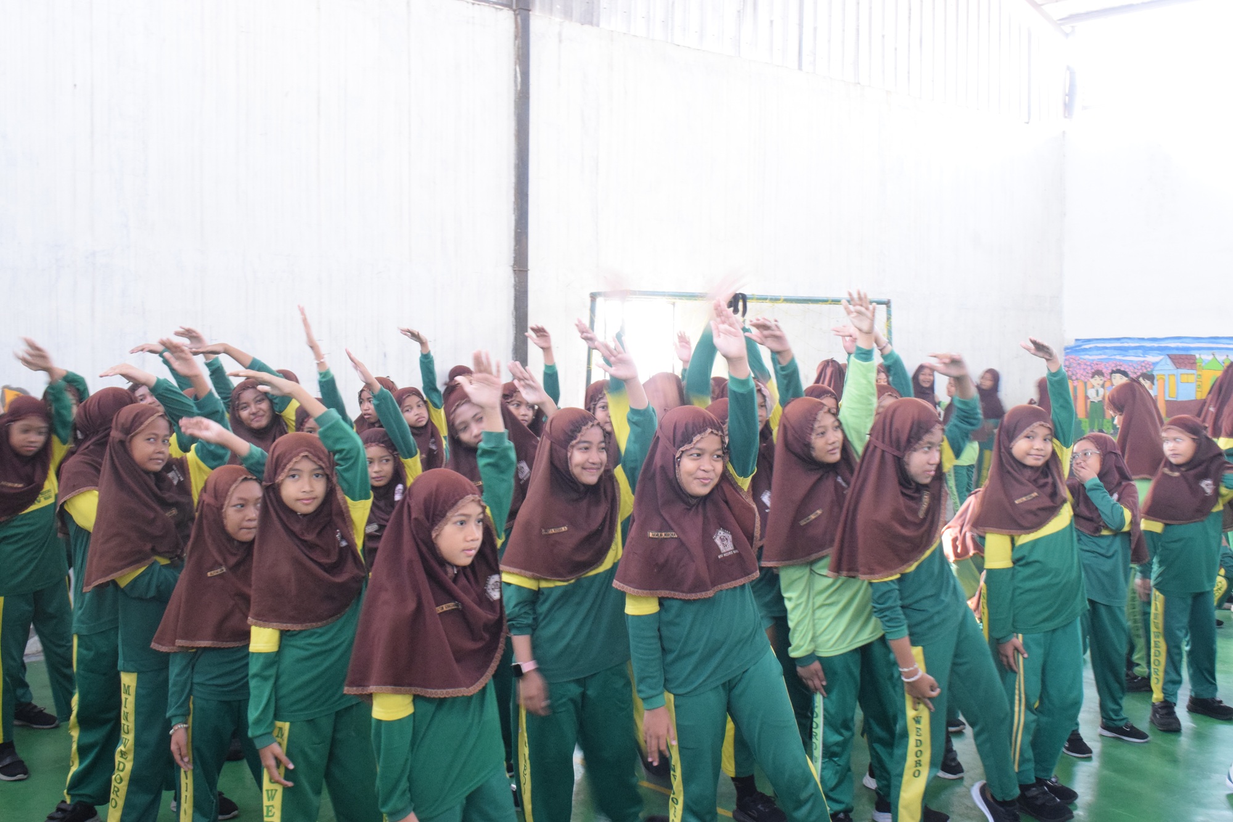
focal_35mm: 38
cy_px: 411
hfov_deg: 51.3
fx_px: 1284
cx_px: 616
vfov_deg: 35.5
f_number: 14
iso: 3200
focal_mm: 25
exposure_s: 1/13
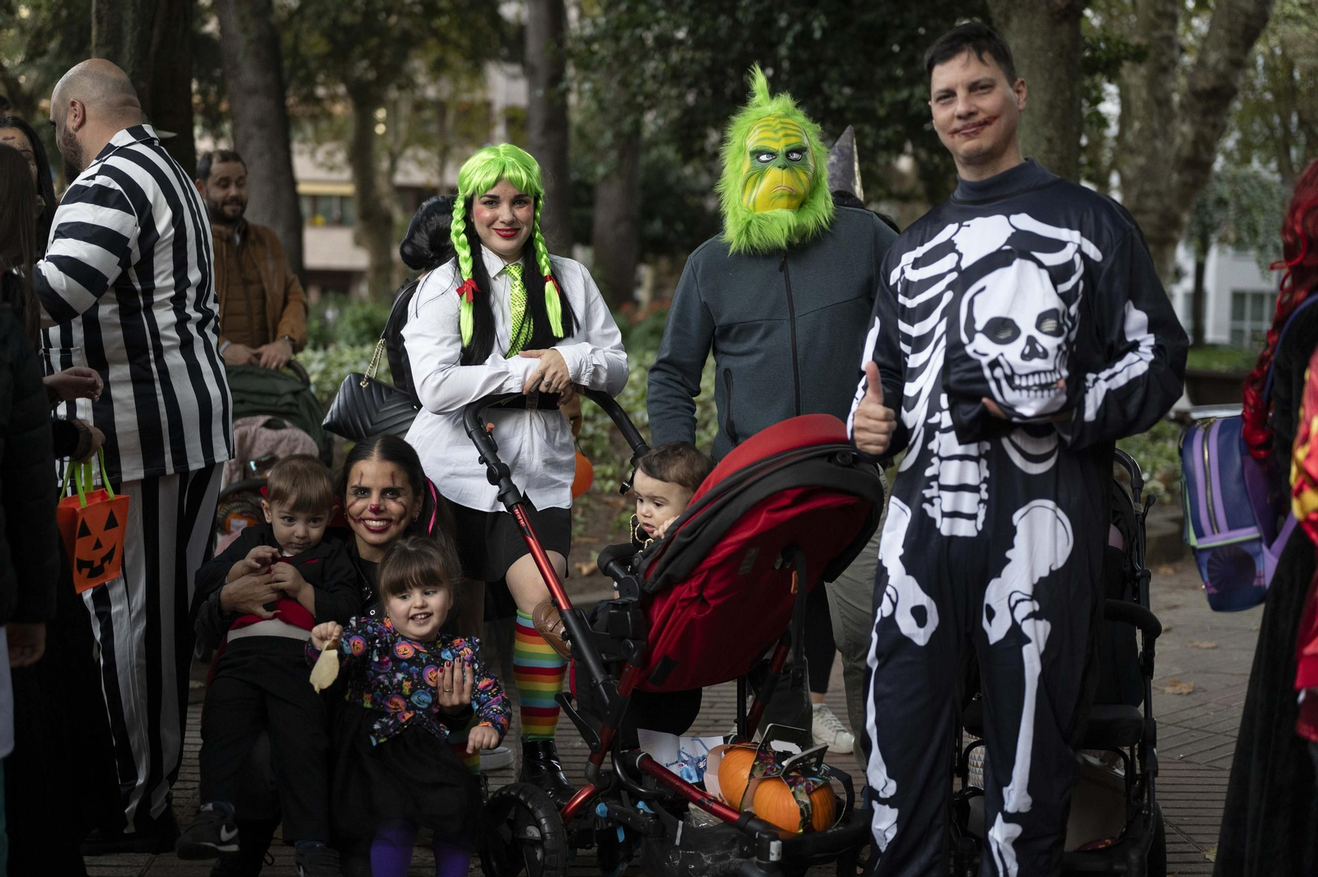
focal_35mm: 50
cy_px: 438
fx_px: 1830
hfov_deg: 39.6
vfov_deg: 27.0
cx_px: 659
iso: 2500
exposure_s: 1/640
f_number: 2.2
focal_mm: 50
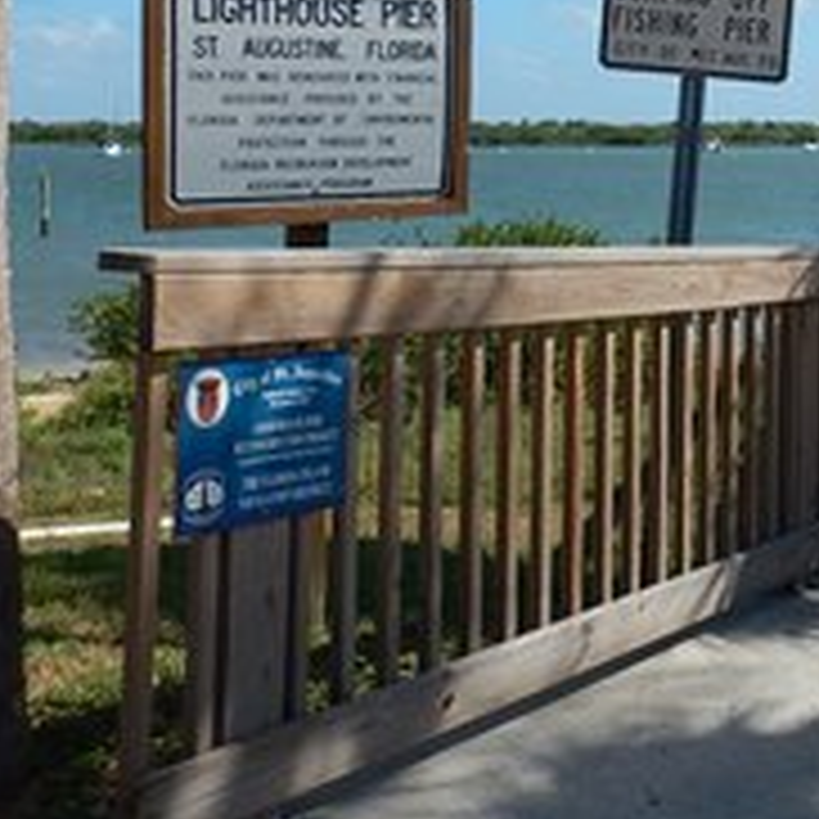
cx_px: 918
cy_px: 135
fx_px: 1499
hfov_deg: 27.7
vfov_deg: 29.7
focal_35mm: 56
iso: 125
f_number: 4.1
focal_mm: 4.3
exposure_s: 1/1250
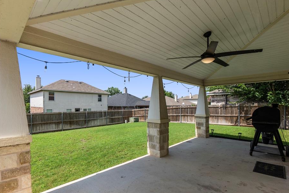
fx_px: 136
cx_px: 140
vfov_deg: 70.4
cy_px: 96
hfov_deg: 93.2
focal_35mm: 17
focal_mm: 10
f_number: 8
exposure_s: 1/1600
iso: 100
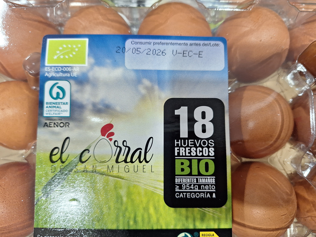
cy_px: 118
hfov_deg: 73.9
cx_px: 158
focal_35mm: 23
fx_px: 210
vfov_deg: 58.9
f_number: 1.8
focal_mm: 5.54
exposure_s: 1/50
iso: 100
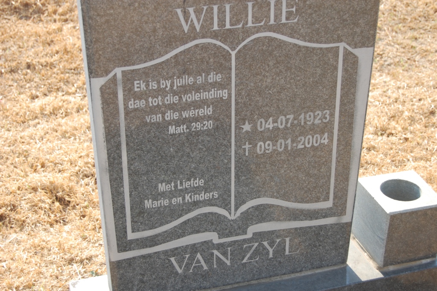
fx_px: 819
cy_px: 146
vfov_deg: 20.1
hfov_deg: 29.9
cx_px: 218
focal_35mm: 68
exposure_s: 1/125
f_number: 5.6
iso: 200
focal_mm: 45
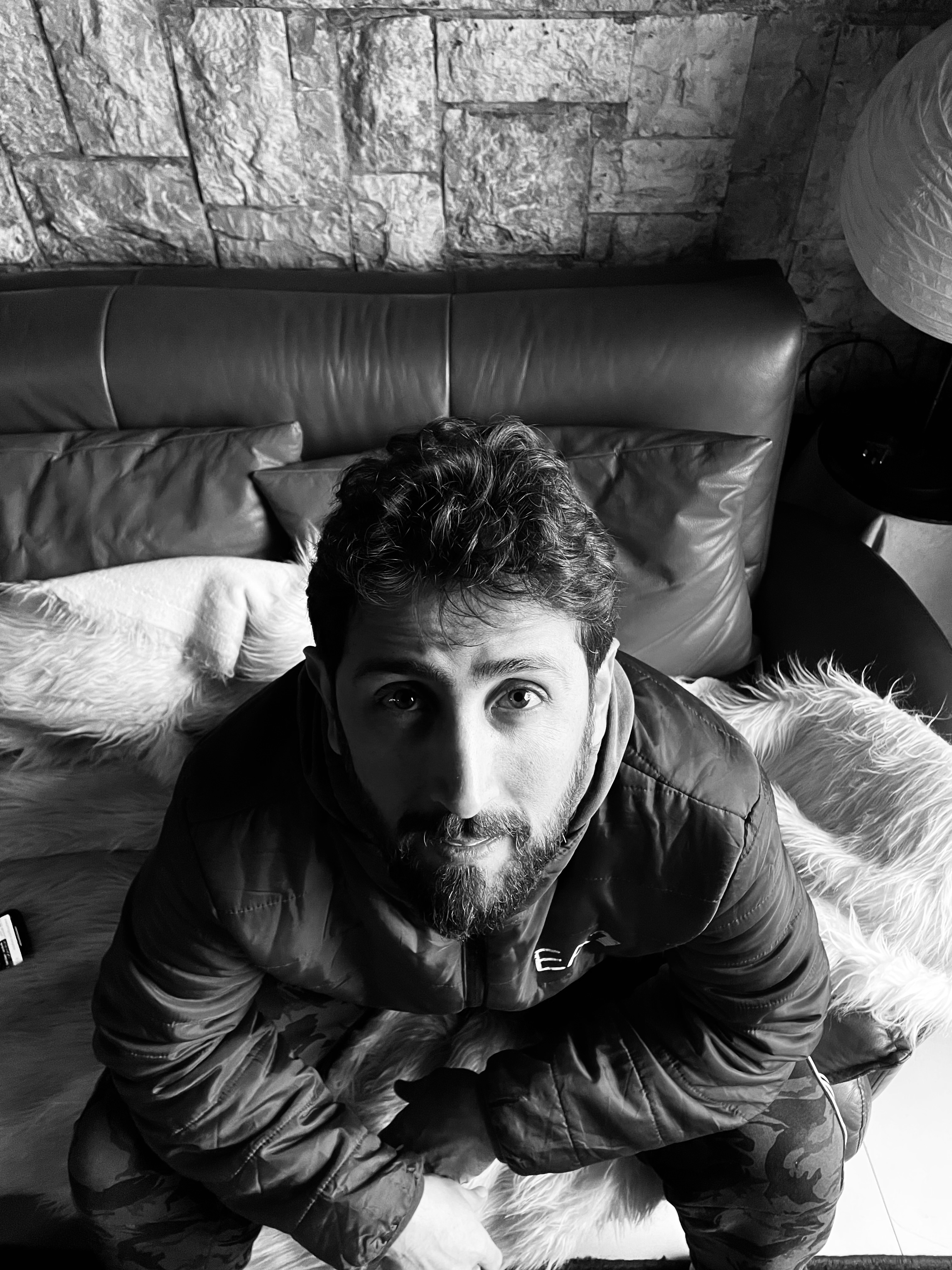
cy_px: 635
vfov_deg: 67.3
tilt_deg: -46.5
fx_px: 953
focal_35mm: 26
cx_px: 476
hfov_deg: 53.1
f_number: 1.6
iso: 500
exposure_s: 1/60
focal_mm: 4.2
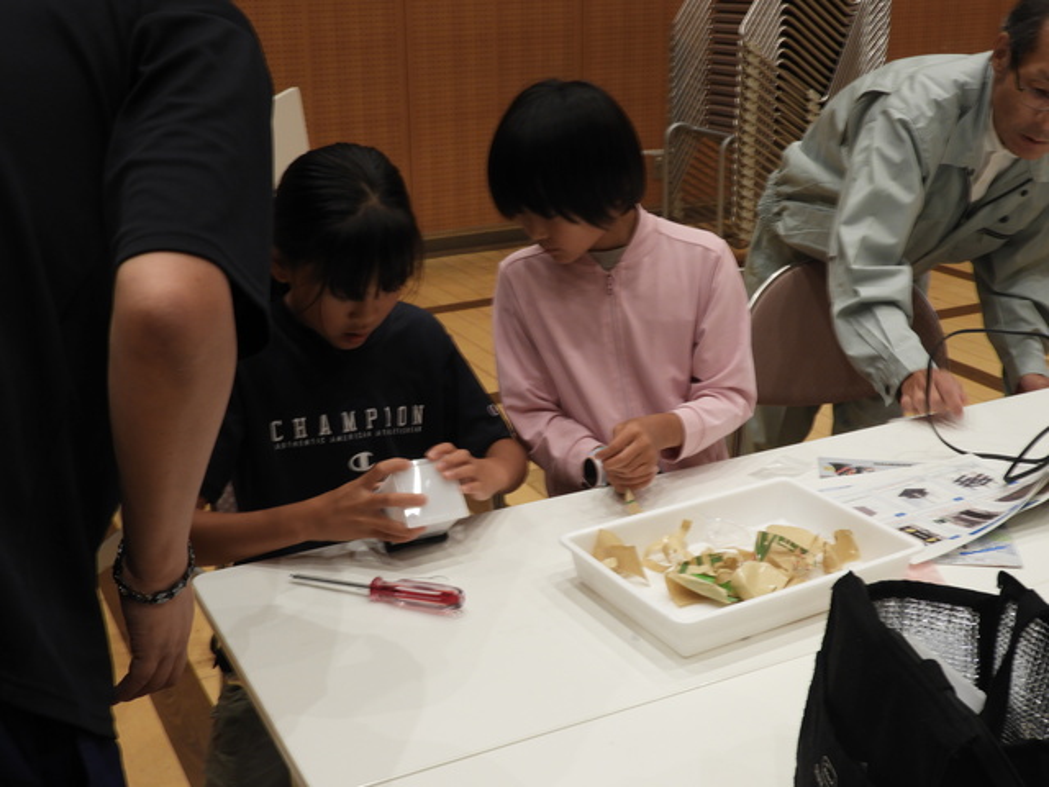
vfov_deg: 32.2
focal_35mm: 45
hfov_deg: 42.1
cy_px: 394
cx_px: 524
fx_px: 1364
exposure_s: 1/50
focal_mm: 8.1
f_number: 4
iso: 100
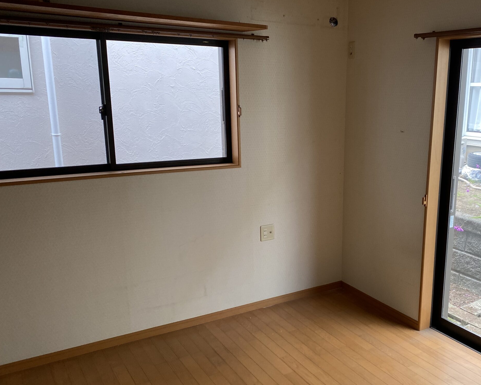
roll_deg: -0.8
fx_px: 498
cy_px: 205
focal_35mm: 35
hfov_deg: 50.4
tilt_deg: -13.9
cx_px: 329
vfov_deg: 42.2
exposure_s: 1/121
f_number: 1.8
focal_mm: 4.25
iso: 80
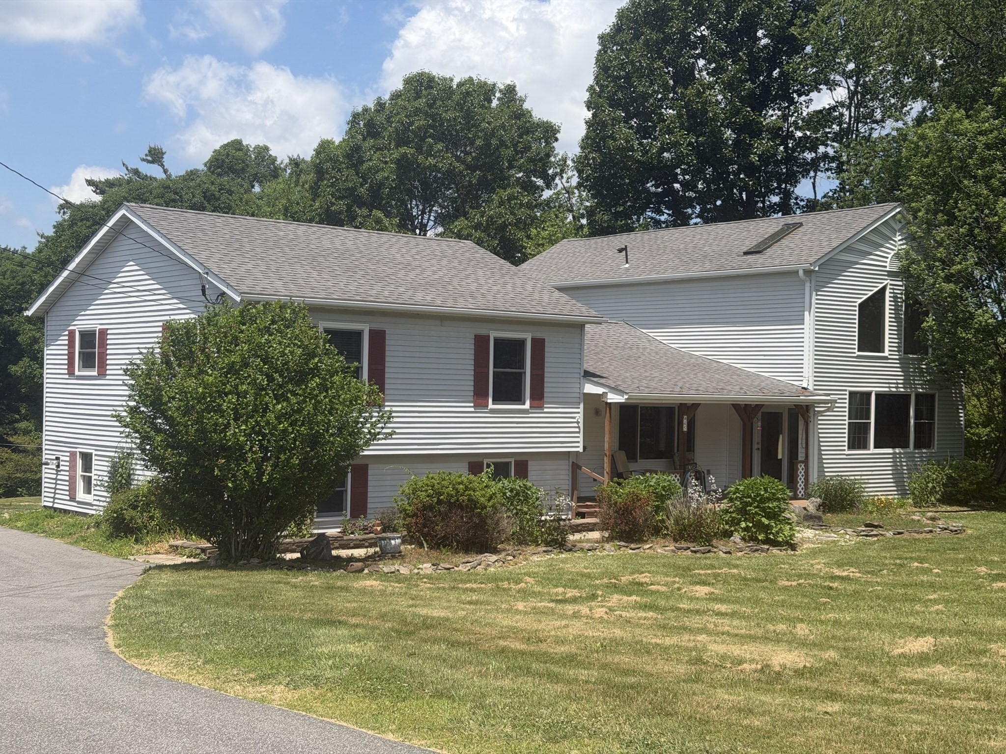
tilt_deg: +0.1
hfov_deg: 39.7
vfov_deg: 30.3
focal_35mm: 48
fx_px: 1395
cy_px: 377
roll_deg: -1.2
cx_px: 503
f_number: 1.78
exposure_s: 1/4329
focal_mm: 6.76
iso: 64
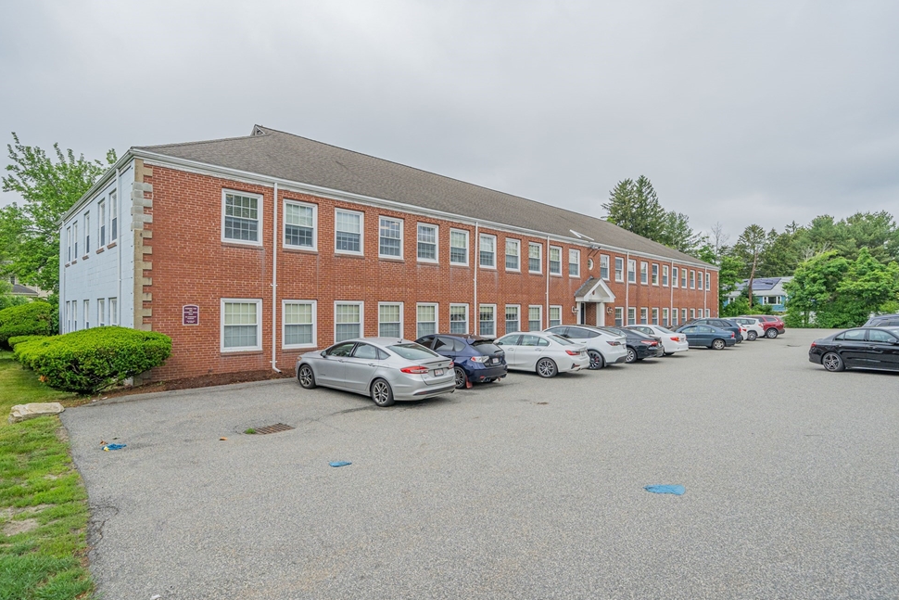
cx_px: 450
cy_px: 308
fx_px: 475
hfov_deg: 86.9
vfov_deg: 64.6
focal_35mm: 19
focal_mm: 18
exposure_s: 1/1250
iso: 800
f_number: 7.1
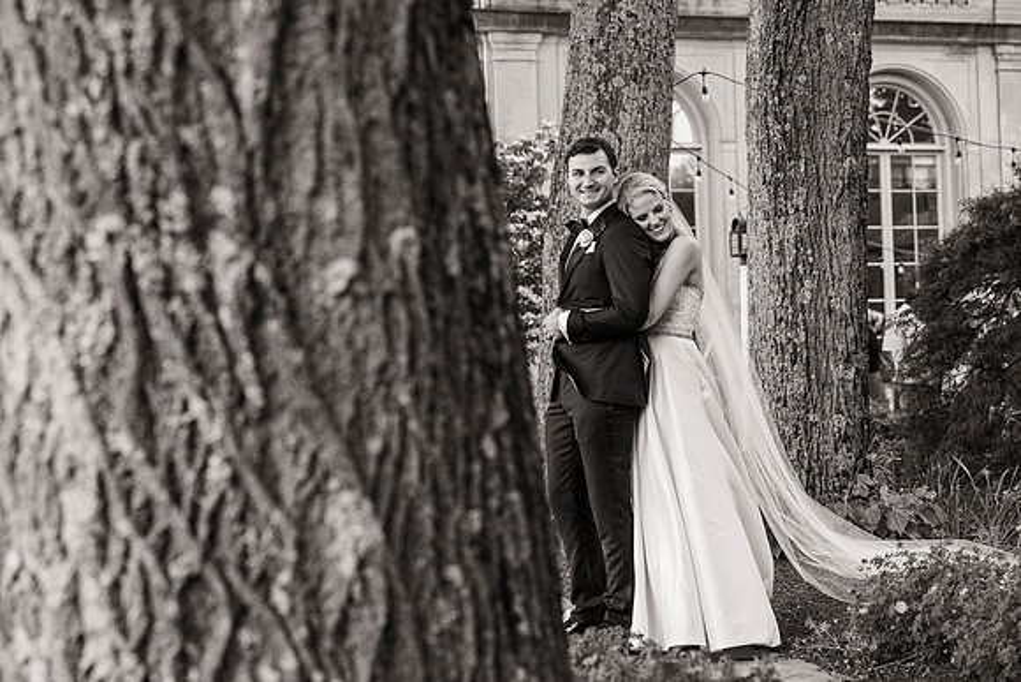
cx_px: 510
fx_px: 1986
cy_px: 341
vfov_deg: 19.5
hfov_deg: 28.8
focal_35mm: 70
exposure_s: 1/400
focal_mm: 70
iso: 1000
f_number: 4.5
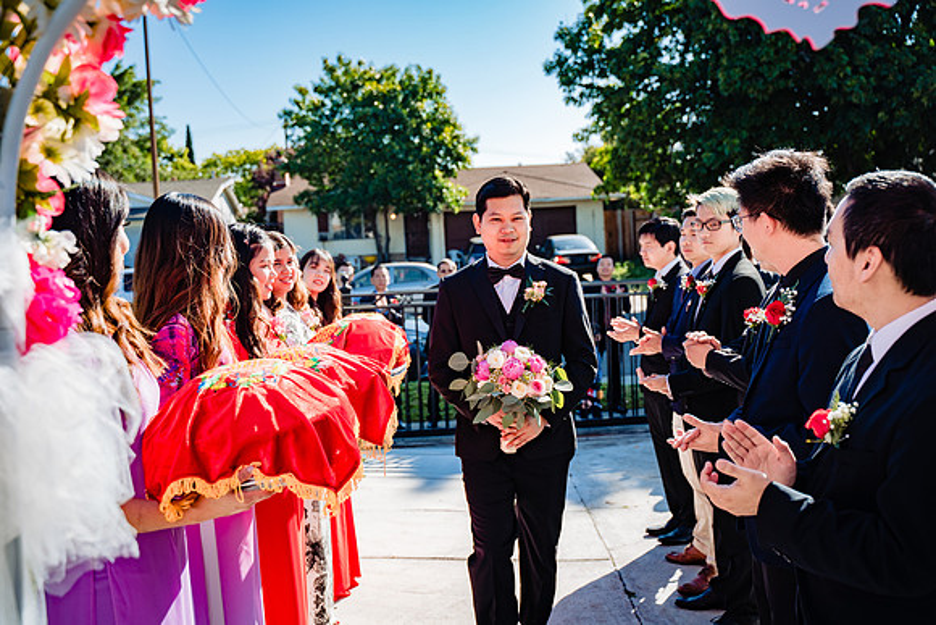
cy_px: 312
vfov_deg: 36.9
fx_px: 936
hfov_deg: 53.1
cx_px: 468
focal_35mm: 36
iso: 100
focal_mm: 36
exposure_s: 1/640
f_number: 3.5
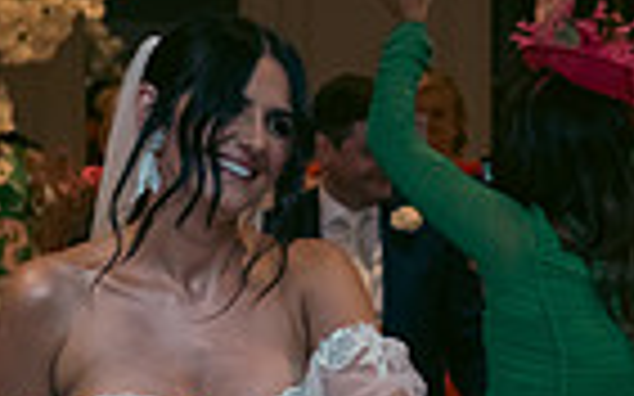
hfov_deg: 12.5
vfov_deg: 7.8
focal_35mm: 168
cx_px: 220
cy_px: 389
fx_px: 2902
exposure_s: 1/160
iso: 800
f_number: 3.5
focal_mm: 40
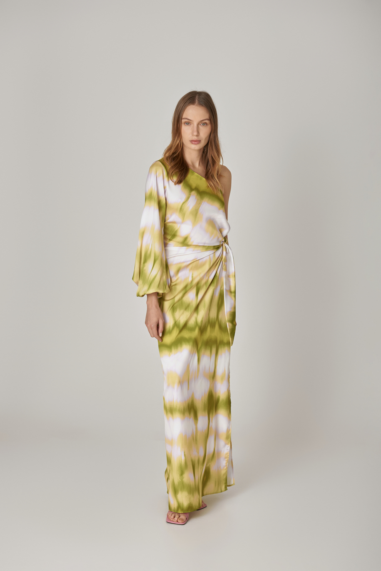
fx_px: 983
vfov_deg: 32.4
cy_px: 286
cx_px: 190
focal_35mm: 62
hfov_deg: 21.9
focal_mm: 62
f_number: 9
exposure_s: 1/125
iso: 160
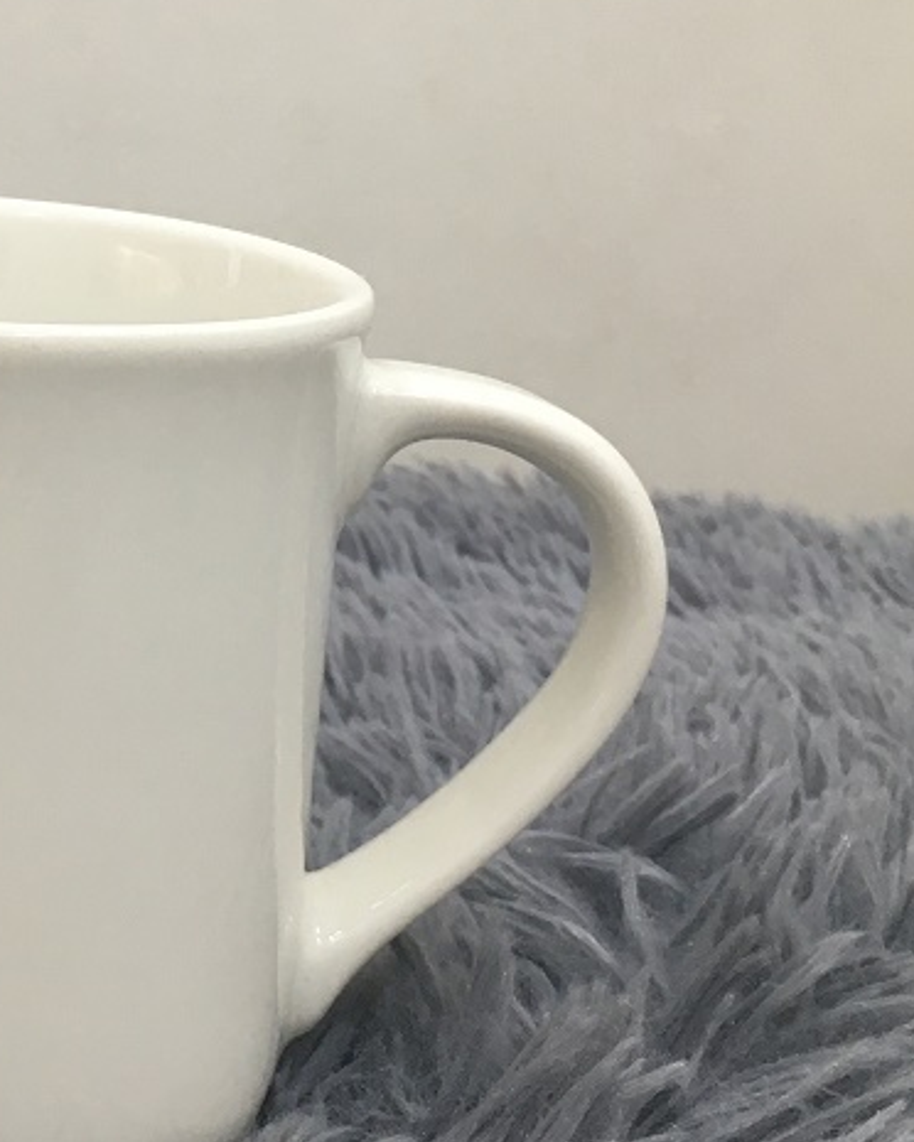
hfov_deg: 20.4
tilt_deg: -11.7
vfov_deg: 25.8
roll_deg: -1.3
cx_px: 47
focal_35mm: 73
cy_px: 336
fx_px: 2468
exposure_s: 1/33
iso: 80
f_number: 2.2
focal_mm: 4.15
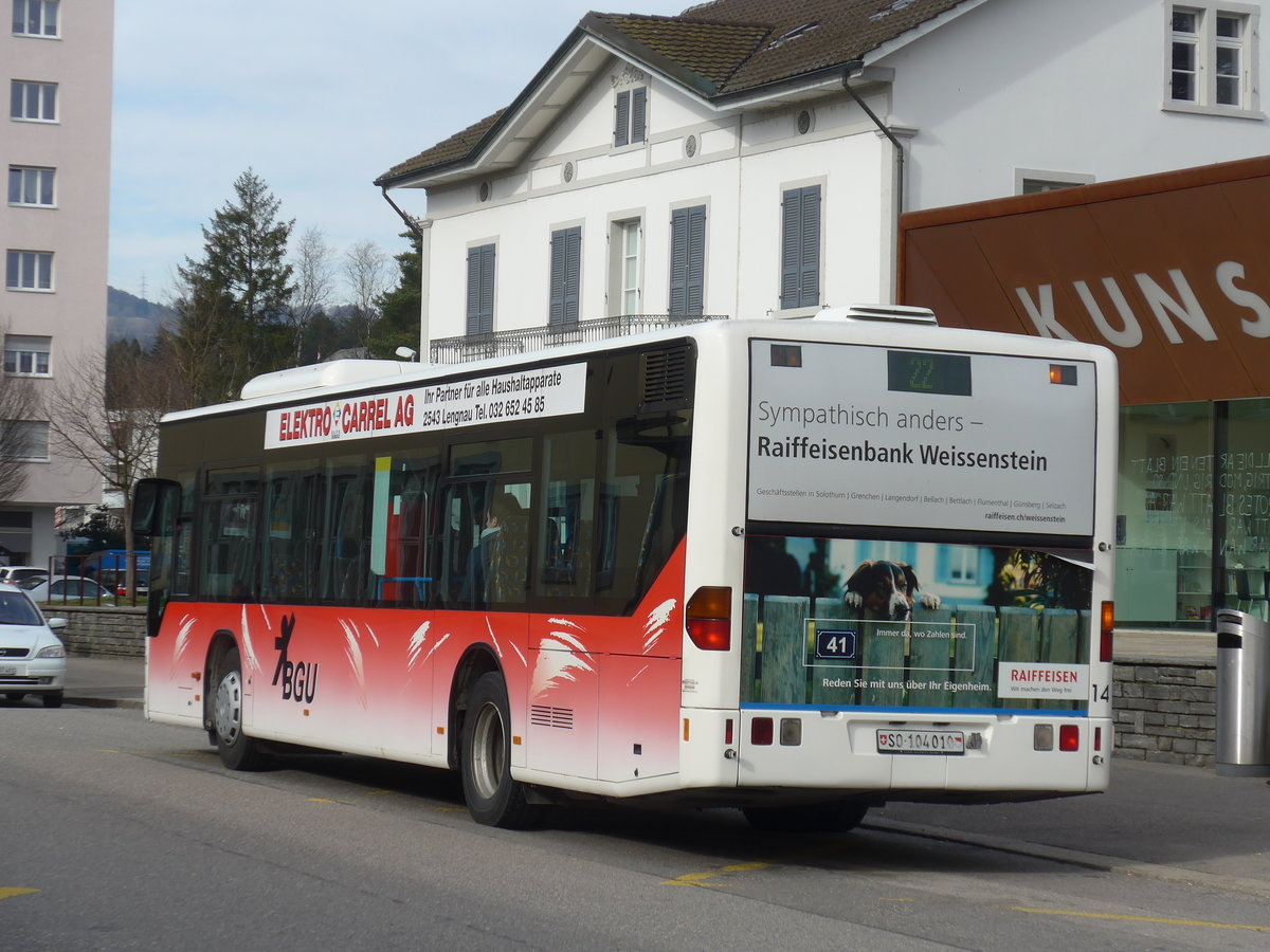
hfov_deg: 20.2
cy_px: 476
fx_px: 3559
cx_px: 635
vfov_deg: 15.2
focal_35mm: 97
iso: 80
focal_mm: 19.2
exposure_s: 1/500
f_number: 4.7
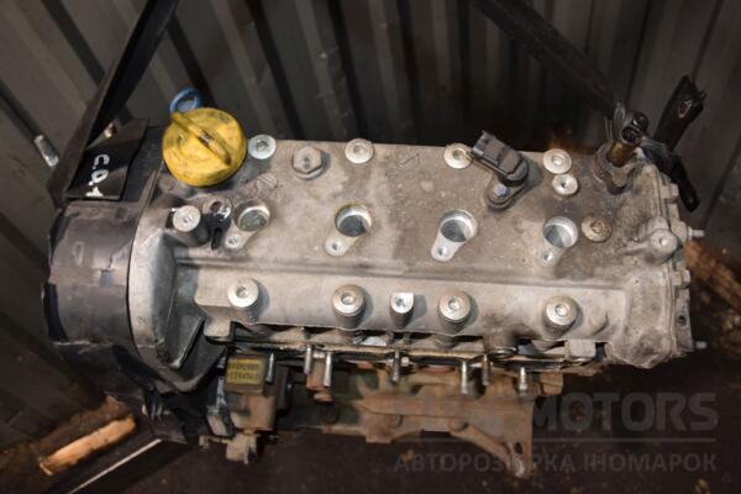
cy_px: 247
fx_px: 648
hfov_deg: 59.5
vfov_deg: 41.7
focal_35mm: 32
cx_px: 370
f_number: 5
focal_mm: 21
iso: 800
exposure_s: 1/60
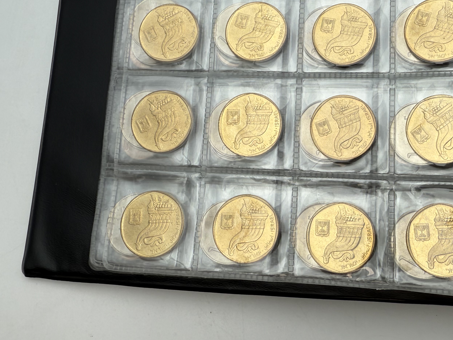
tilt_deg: -79.3
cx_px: 326
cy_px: 95
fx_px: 510
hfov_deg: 46.5
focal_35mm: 39
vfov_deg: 36.2
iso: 40
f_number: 2.2
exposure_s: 1/294
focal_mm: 2.22
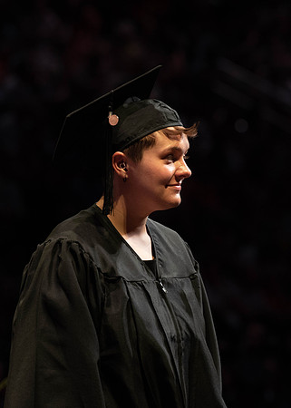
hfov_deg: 5.4
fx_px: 3091
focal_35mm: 267
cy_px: 183
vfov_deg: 7.6
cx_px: 166
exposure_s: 1/320
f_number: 4.5
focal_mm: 165
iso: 1600
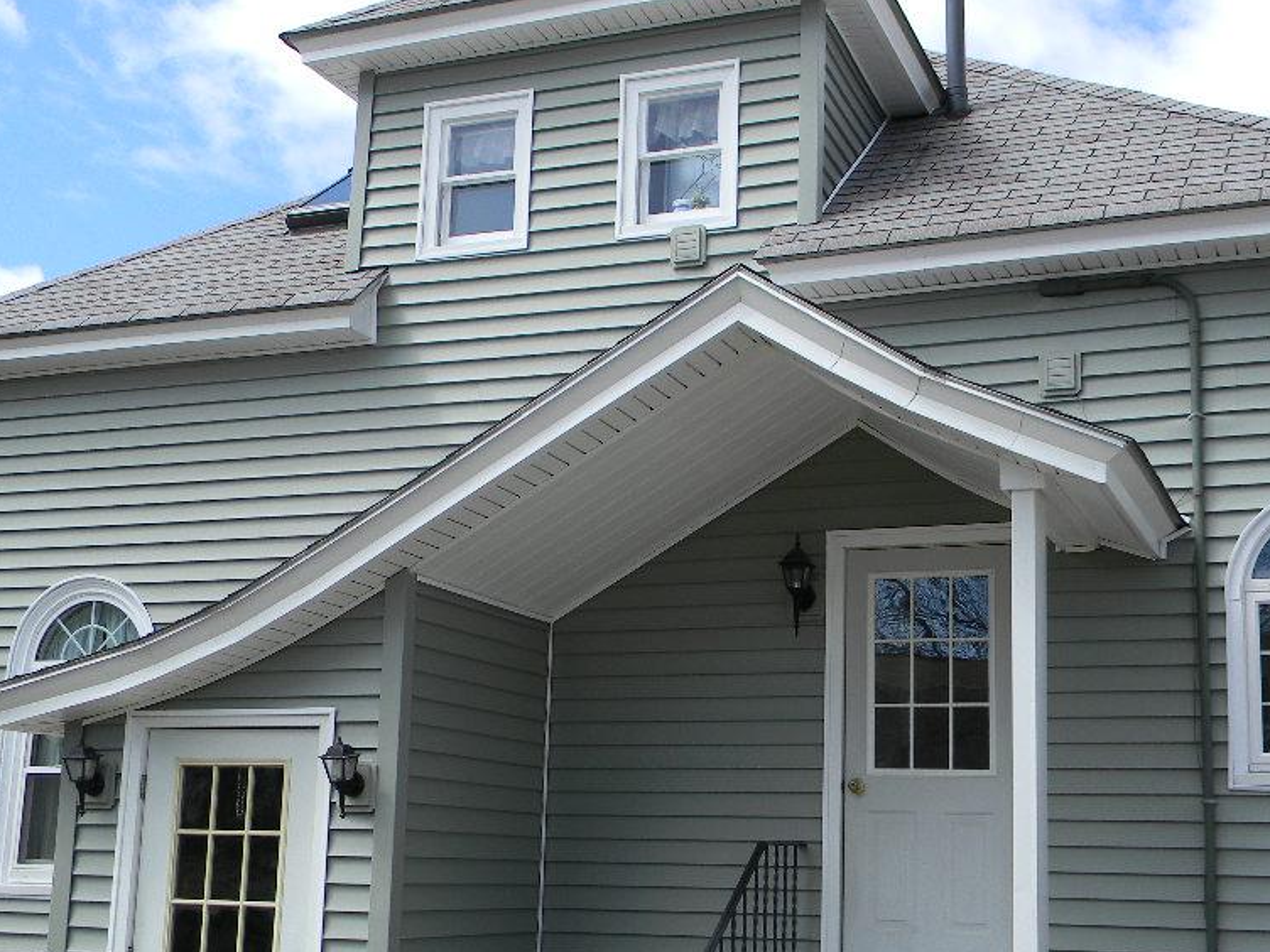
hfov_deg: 38.9
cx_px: 638
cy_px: 552
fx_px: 1798
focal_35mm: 49
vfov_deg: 29.6
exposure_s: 1/504
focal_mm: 6.4
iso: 80
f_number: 3.7
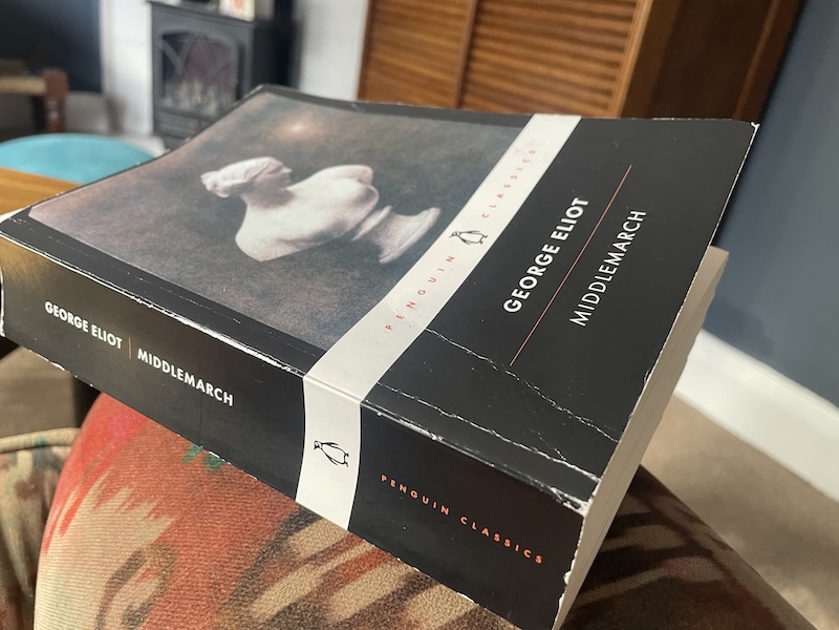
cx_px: 420
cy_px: 315
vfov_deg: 53.1
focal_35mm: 26
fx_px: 630
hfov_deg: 67.3
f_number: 1.6
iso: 250
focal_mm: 4.2
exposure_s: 1/60
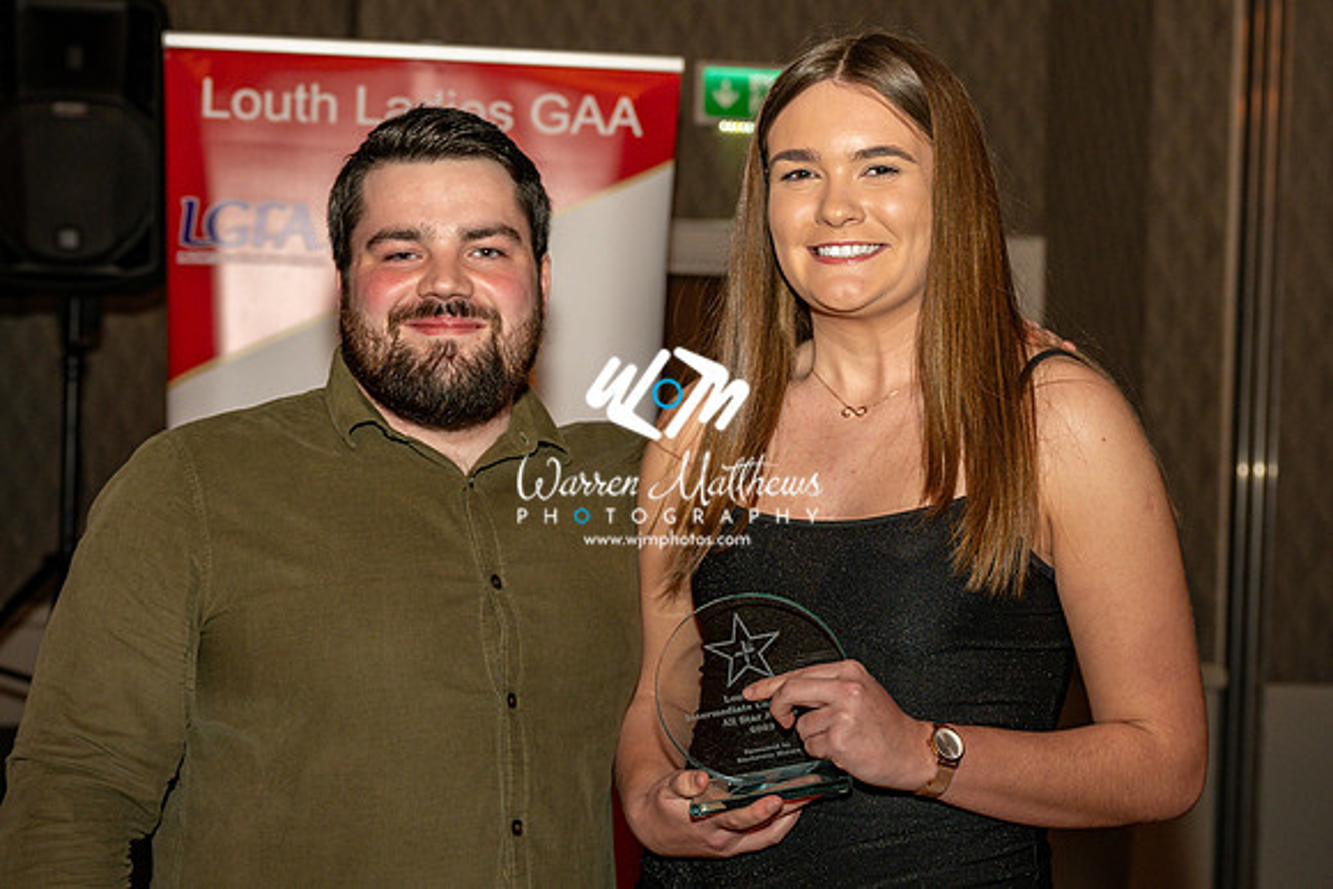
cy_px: 473
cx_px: 664
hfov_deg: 32.9
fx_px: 2255
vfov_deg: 22.3
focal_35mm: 61
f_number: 4
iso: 500
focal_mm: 44
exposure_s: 1/125
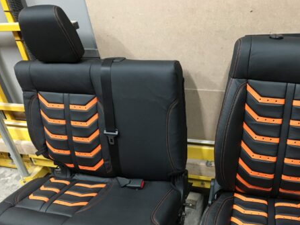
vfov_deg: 36.5
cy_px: 147
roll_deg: +8.2
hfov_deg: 47.2
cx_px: 196
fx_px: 338
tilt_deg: -35.6
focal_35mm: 39
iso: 200
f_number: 2.2
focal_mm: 4.15
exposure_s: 1/20
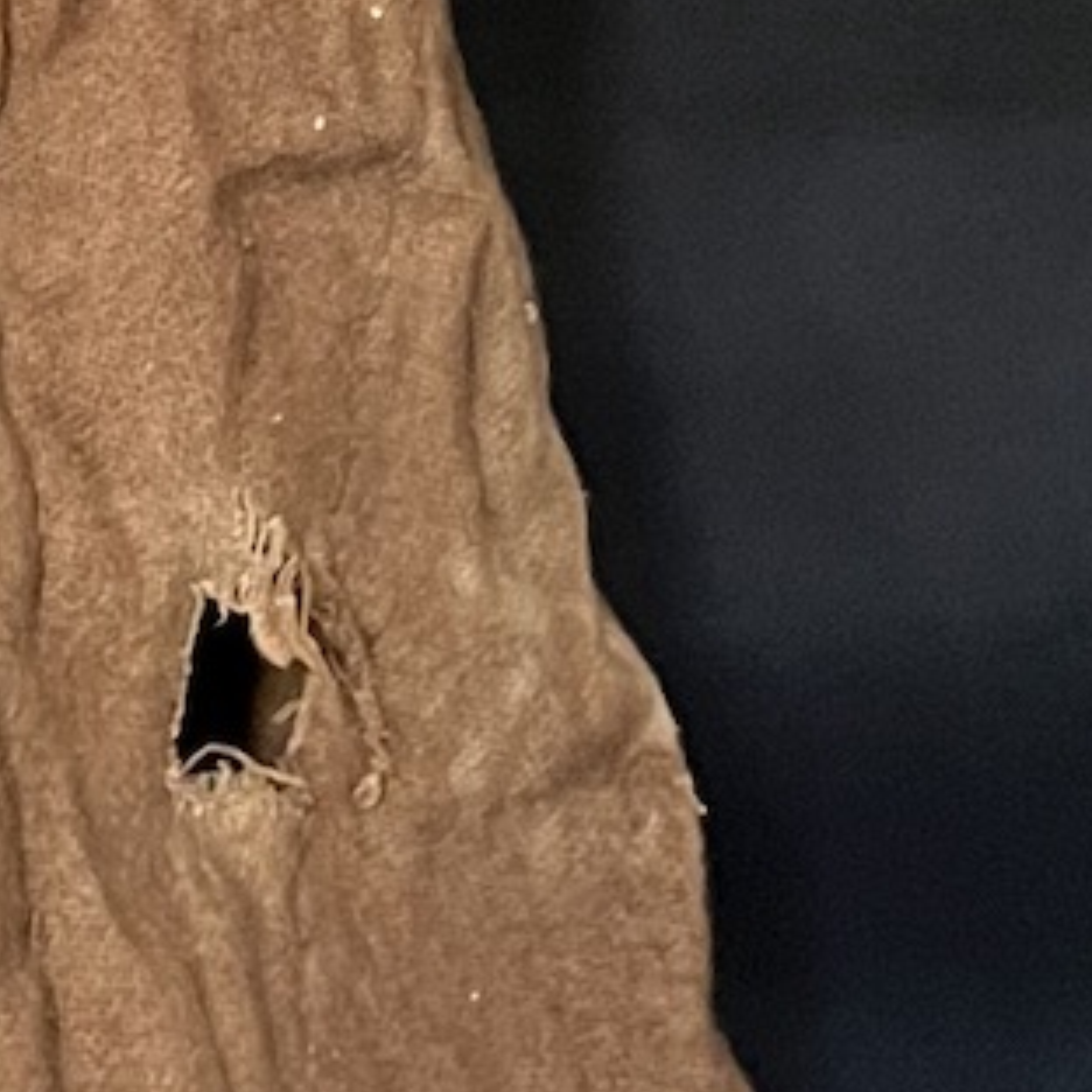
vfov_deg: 10.2
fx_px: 5782
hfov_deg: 10.5
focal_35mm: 162
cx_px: -424
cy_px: -889
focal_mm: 5.1
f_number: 1.6
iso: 640
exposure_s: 1/30
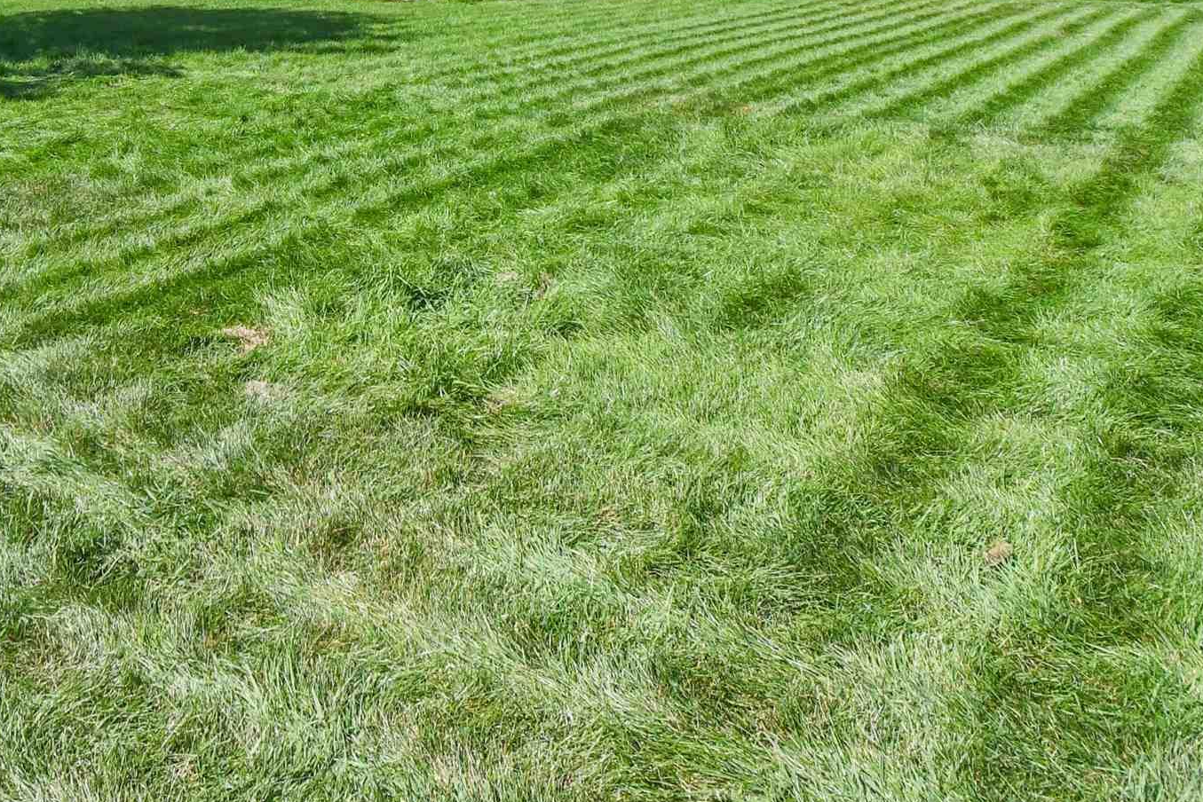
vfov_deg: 34.0
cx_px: 203
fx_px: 1136
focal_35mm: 34
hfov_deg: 51.5
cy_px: -68
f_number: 7.1
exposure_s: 1/2500
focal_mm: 10
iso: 800
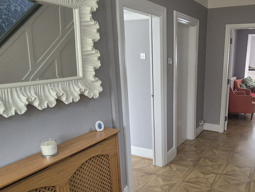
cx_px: 173
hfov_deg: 60.0
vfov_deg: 47.8
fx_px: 214
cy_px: 120
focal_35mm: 29
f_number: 2.2
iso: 1000
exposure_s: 1/50
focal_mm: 2.2
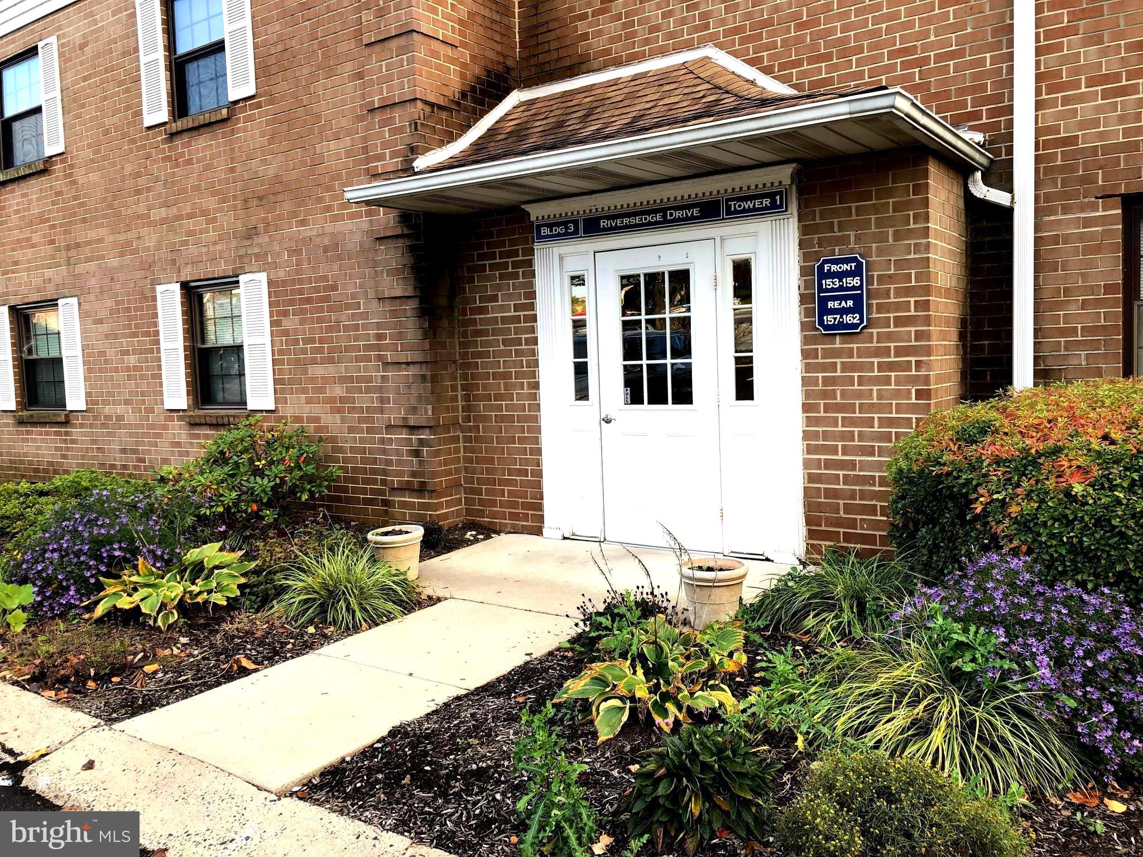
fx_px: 925
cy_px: 428
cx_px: 572
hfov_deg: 63.4
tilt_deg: -5.2
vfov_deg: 49.7
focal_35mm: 28
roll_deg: +1.6
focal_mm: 3.99
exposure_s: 1/173
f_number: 1.8
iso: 20
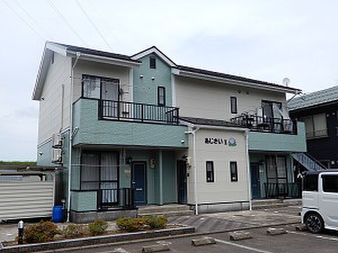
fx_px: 342
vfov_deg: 40.7
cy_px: 126
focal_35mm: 35
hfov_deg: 52.6
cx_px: 169
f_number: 4
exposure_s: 1/800
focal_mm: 6.2
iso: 80
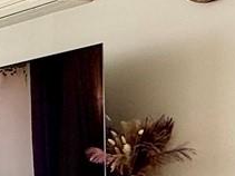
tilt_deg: +1.2
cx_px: -275
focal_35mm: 106
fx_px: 719
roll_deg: +1.0
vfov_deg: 13.7
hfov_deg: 14.4
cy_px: 185
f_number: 2.2
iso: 40
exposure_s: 1/100
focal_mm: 2.22
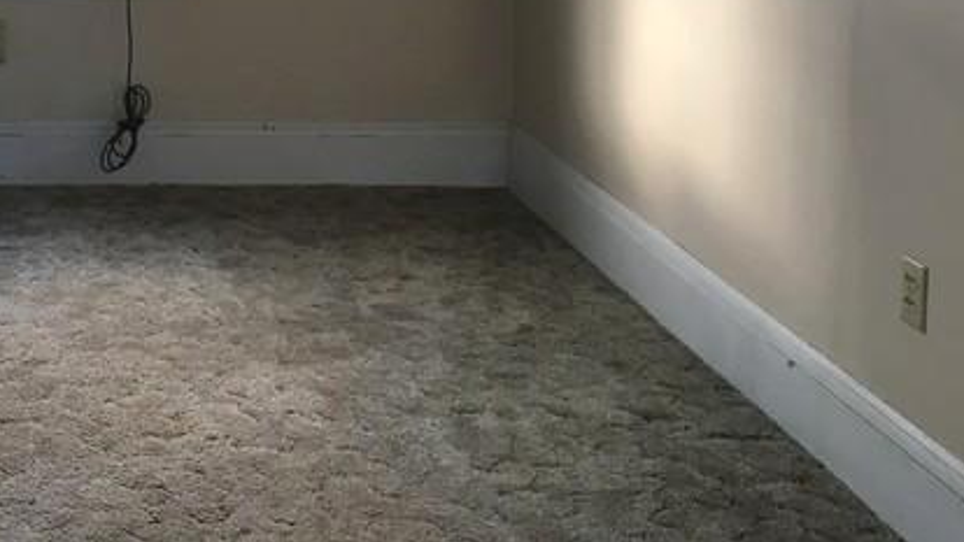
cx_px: 51
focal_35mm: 61
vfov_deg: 18.4
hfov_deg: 32.2
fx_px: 1559
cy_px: -151
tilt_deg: -6.2
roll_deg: -1.5
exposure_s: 1/30
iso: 64
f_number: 2.2
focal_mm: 4.15
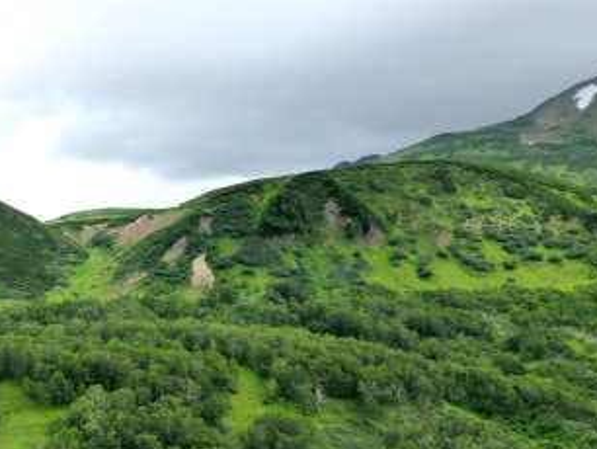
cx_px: 142
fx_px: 828
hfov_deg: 38.5
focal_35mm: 48
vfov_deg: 30.3
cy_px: 257
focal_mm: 6.72
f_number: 1.7
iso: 100
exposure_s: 1/2500
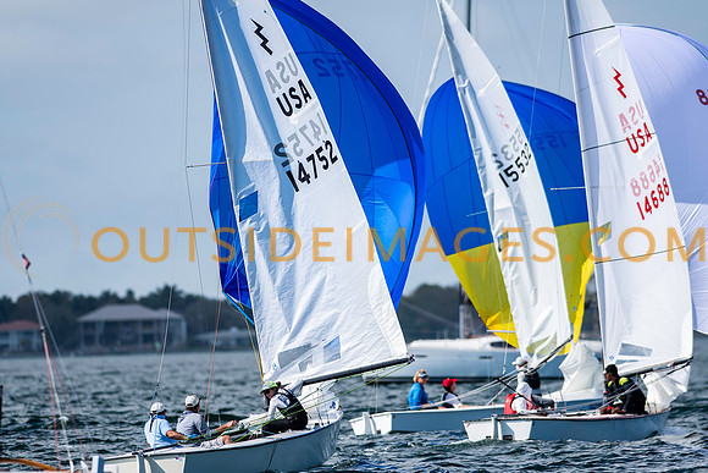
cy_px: 236
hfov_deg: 4.6
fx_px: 8852
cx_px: 354
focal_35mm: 450
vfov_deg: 3.1
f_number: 5
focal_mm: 300
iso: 200
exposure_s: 1/3200
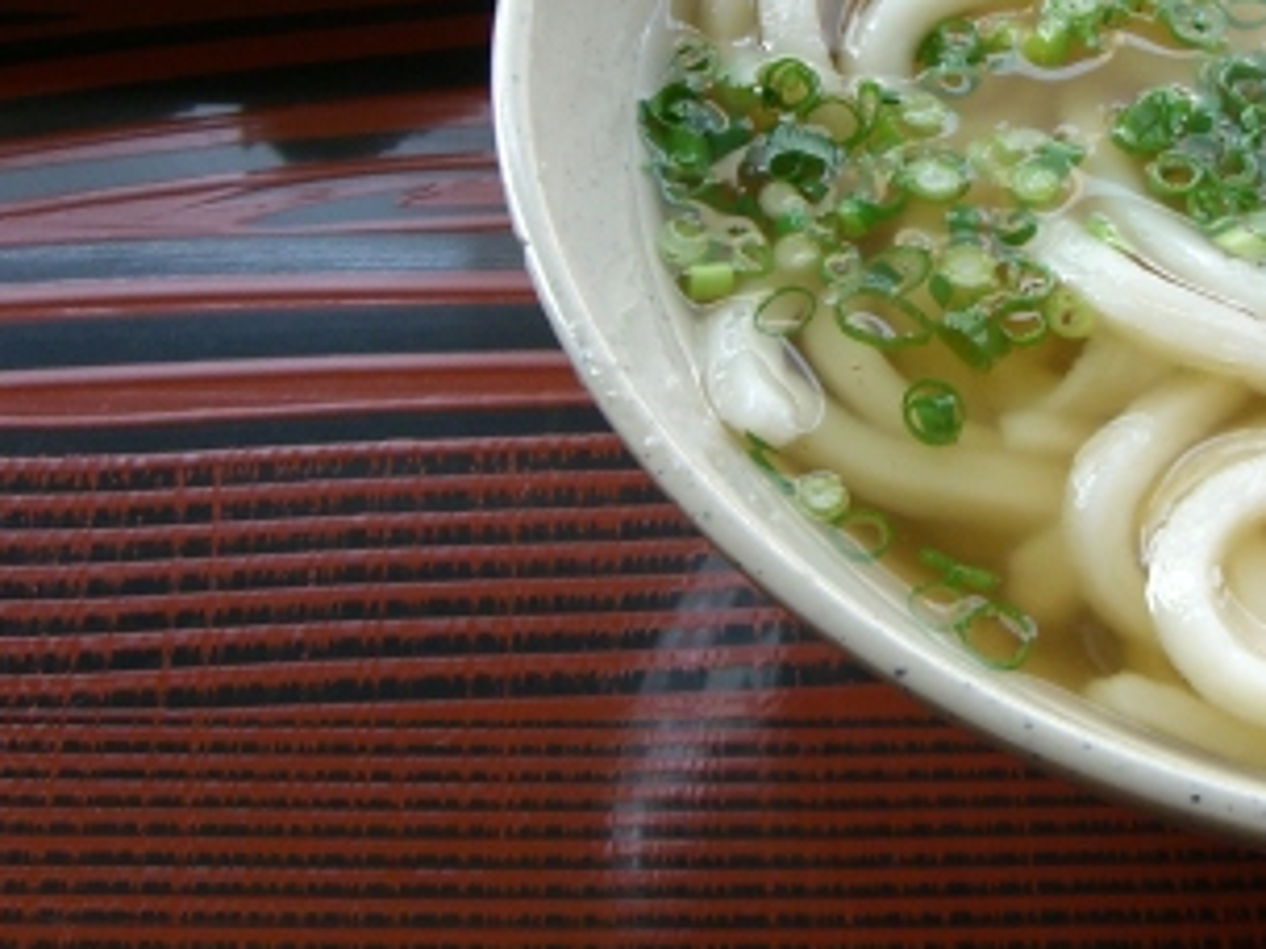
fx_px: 2926
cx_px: 954
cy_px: 262
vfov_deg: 18.3
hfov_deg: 24.1
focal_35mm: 80
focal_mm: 6.2
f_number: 2.7
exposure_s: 1/80
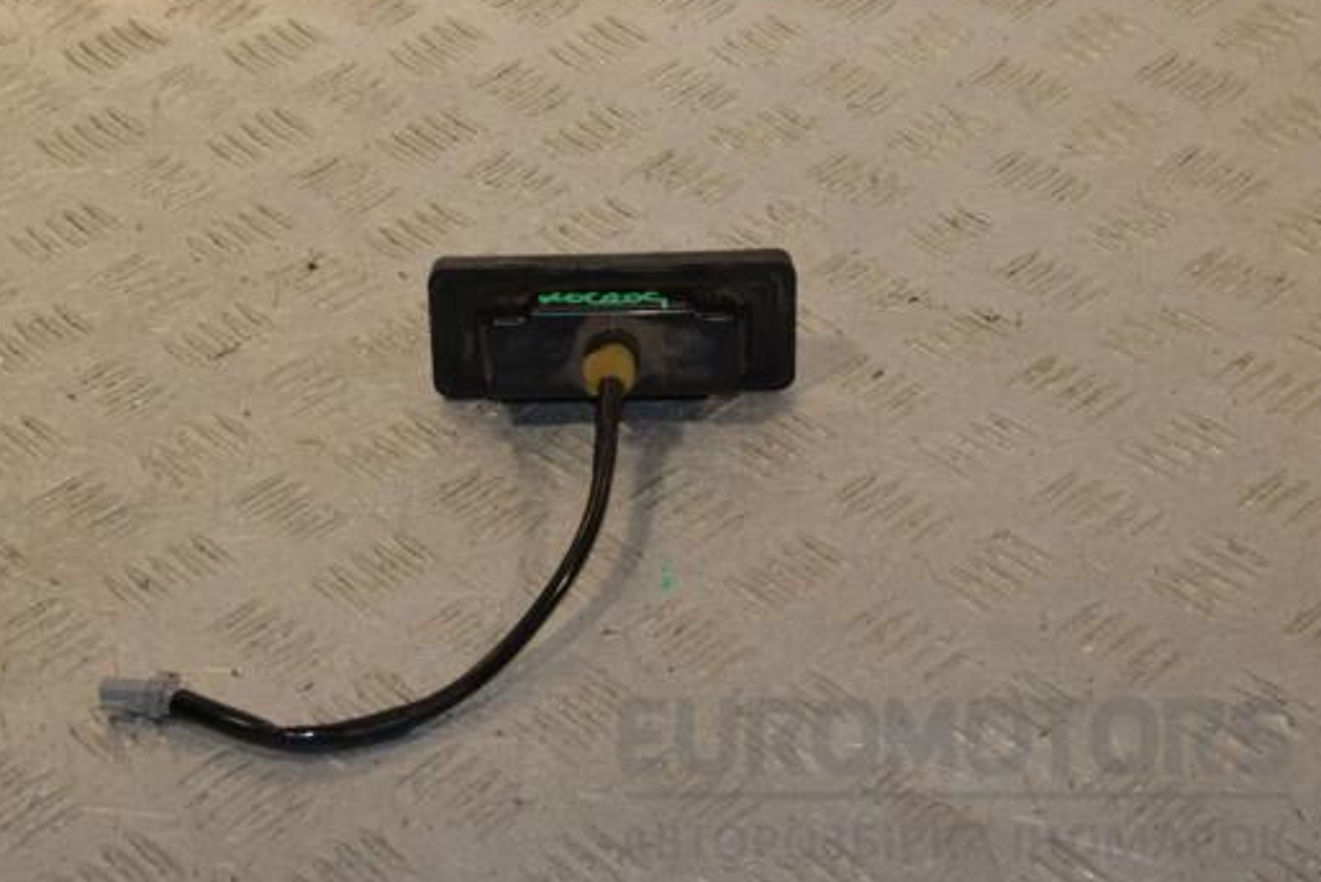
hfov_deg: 25.8
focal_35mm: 79
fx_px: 2885
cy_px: 395
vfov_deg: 17.4
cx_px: 569
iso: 800
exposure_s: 1/200
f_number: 10
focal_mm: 45
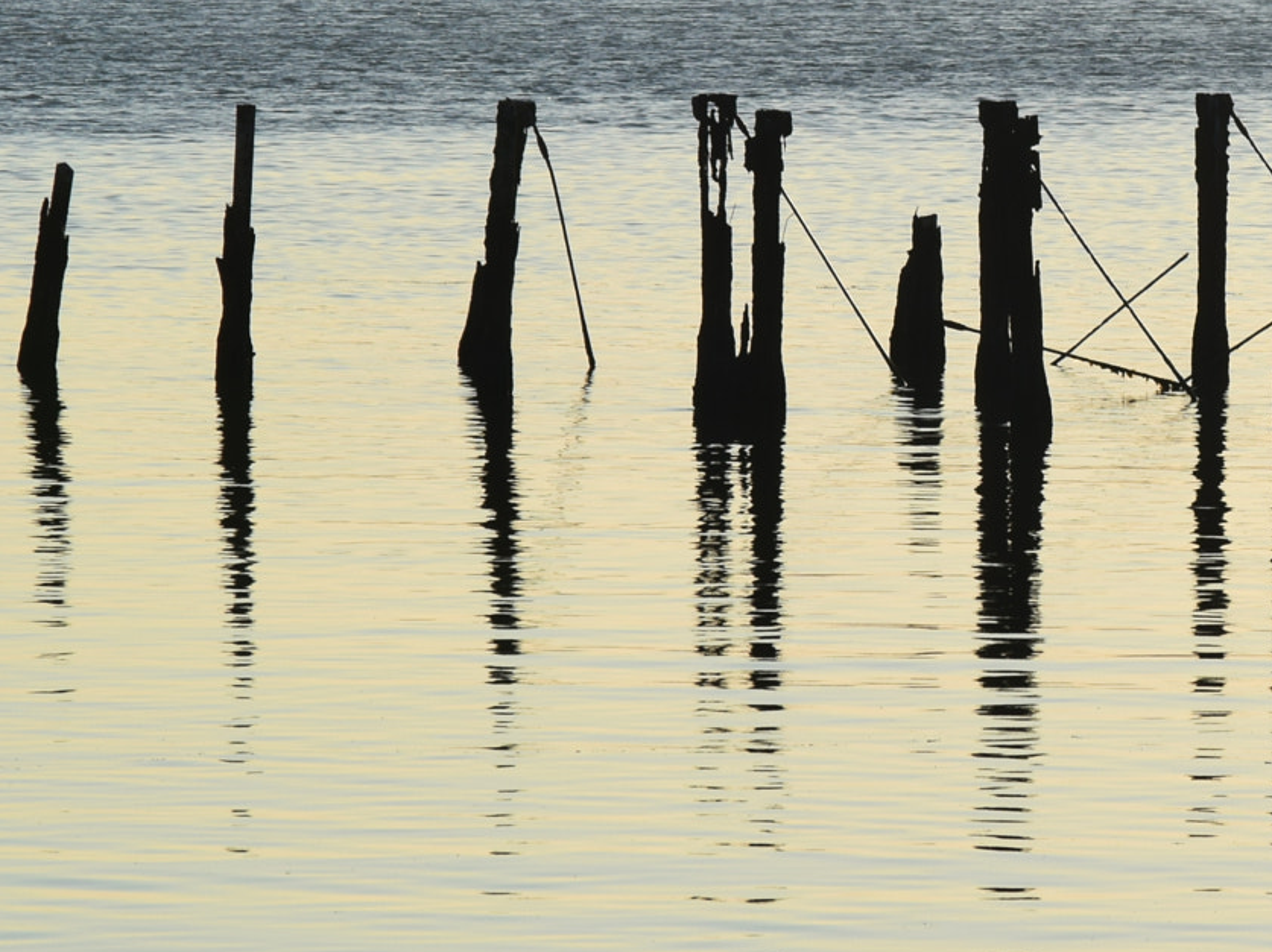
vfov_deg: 2.7
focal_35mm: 547
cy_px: 295
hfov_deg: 3.6
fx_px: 20098
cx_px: 1372
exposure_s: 1/500
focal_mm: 155
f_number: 11
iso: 200
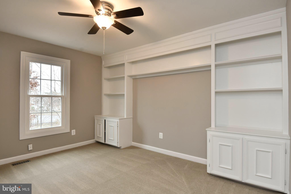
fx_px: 154
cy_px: 97
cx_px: 146
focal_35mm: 19
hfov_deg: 86.9
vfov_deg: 64.5
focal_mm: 19
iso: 560
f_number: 5.6
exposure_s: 1/60
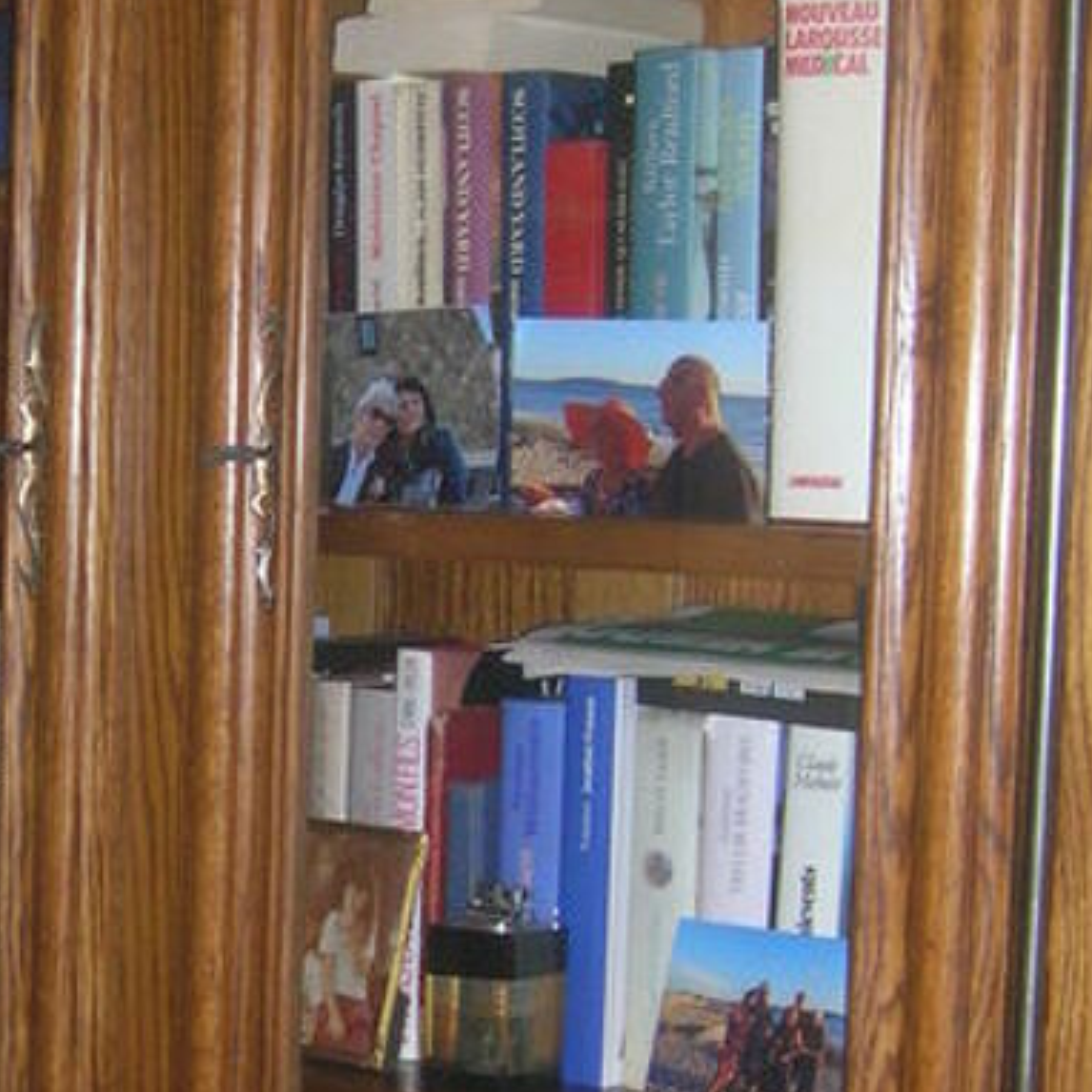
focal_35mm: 105
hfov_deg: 16.4
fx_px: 3747
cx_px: 180
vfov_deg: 16.4
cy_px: 910
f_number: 2.9
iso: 89
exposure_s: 1/60.1
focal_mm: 5.7
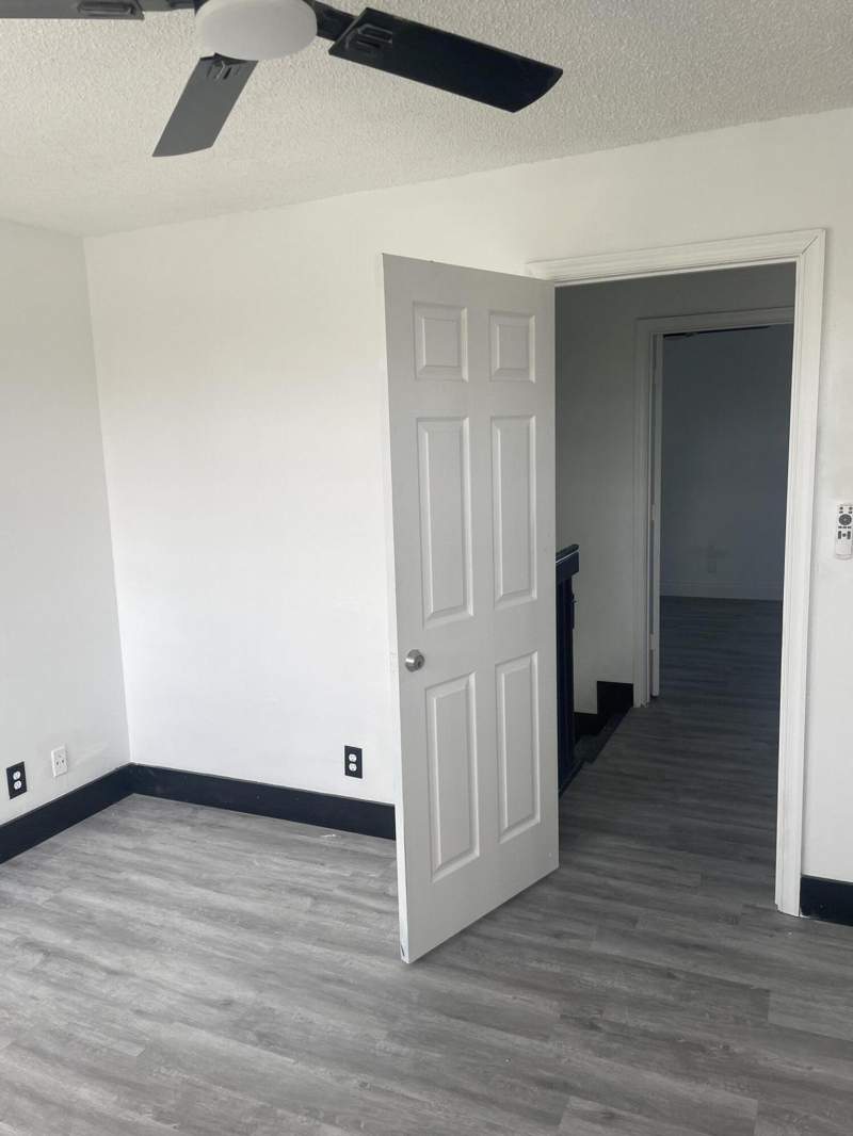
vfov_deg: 67.3
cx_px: 426
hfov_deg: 53.1
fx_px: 854
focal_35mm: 26
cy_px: 568
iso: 32
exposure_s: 1/181
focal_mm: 4.2
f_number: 1.6
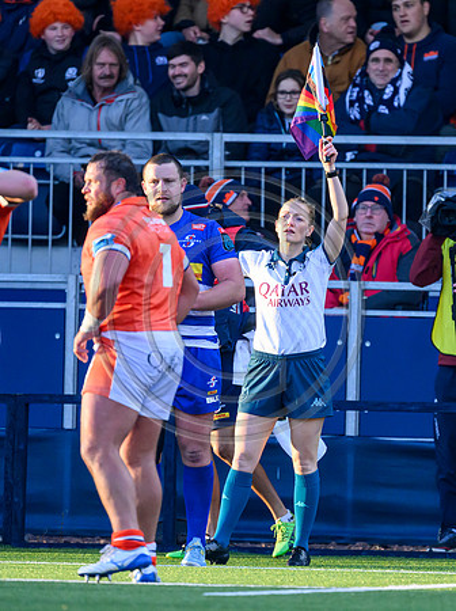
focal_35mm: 897
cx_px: 289
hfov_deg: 1.7
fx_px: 15802
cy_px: 328
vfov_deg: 2.2
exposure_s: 1/2000
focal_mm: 560
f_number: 4
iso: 4000
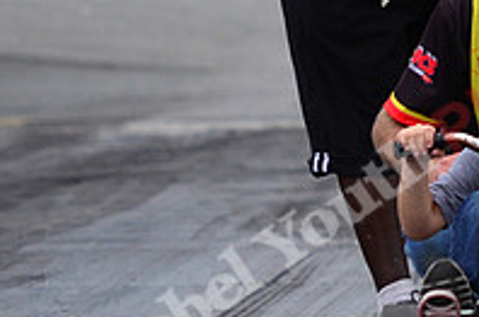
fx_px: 11654
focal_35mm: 878
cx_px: 477
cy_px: 133
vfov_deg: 1.6
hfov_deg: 2.4
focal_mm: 200
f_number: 5.6
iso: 1000
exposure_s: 1/2000
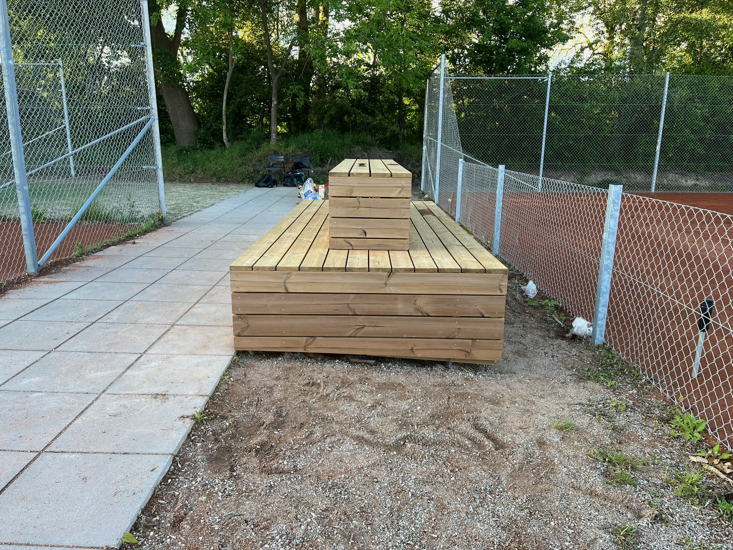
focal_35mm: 26
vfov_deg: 53.1
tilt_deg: -15.1
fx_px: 551
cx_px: 366
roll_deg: +0.1
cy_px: 275
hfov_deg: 67.3
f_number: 1.6
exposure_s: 1/219
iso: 40
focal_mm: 5.1
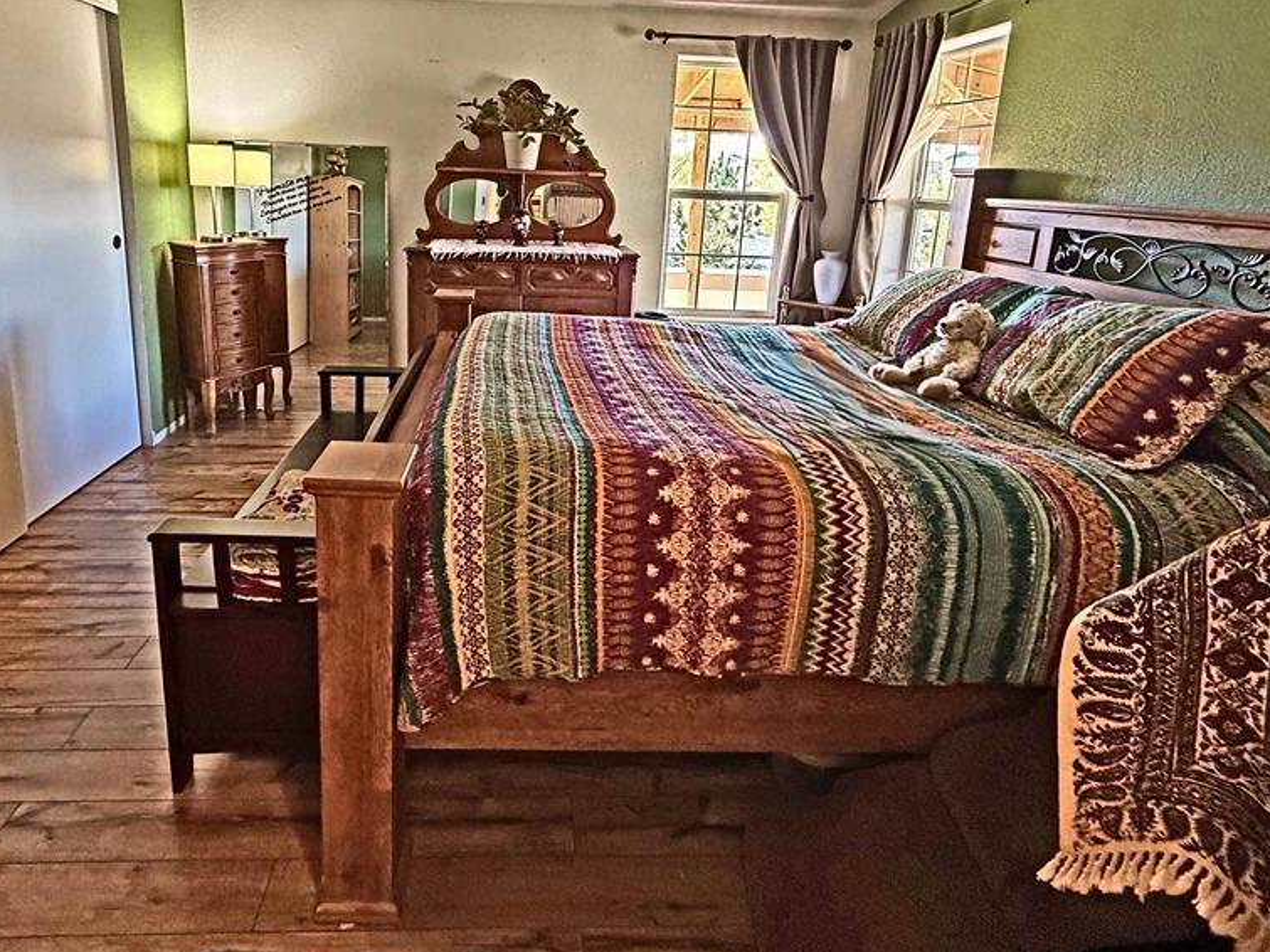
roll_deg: -1.7
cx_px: 548
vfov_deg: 66.9
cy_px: 321
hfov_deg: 84.2
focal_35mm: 19
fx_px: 697
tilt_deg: -12.1
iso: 500
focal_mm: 2.22
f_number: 2.2
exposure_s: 1/60
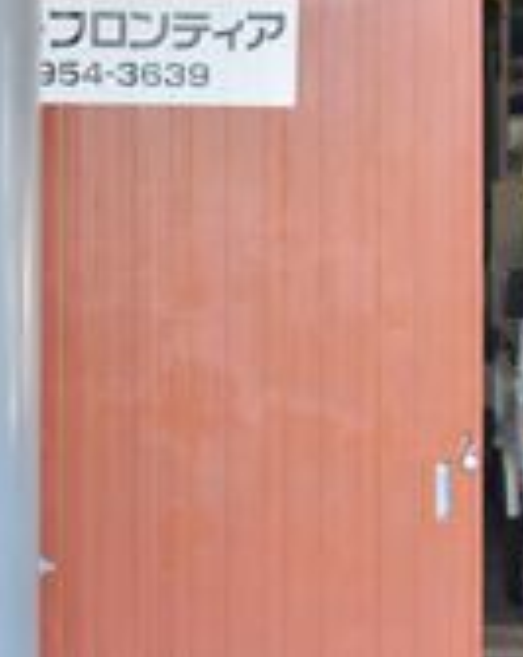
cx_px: -177
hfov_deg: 6.6
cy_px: 268
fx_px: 4509
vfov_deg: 8.3
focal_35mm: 232
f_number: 6.3
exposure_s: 1/320
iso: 1250
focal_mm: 55
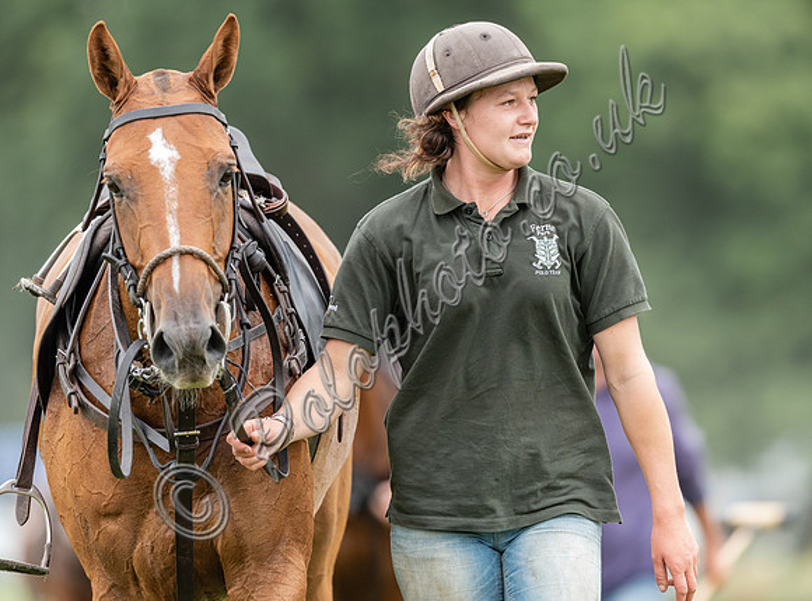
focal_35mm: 593
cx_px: 498
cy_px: 268
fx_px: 13839
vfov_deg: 2.5
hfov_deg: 3.4
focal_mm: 500
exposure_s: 1/1000
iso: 1000
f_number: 4.5
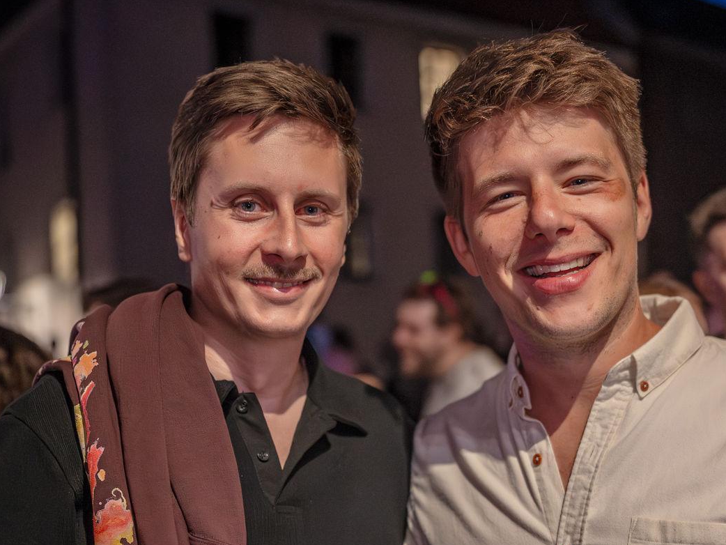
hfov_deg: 31.1
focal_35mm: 62
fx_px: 1301
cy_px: 398
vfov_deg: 23.5
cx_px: 431
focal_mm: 35
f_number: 2
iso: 8000
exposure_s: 1/160
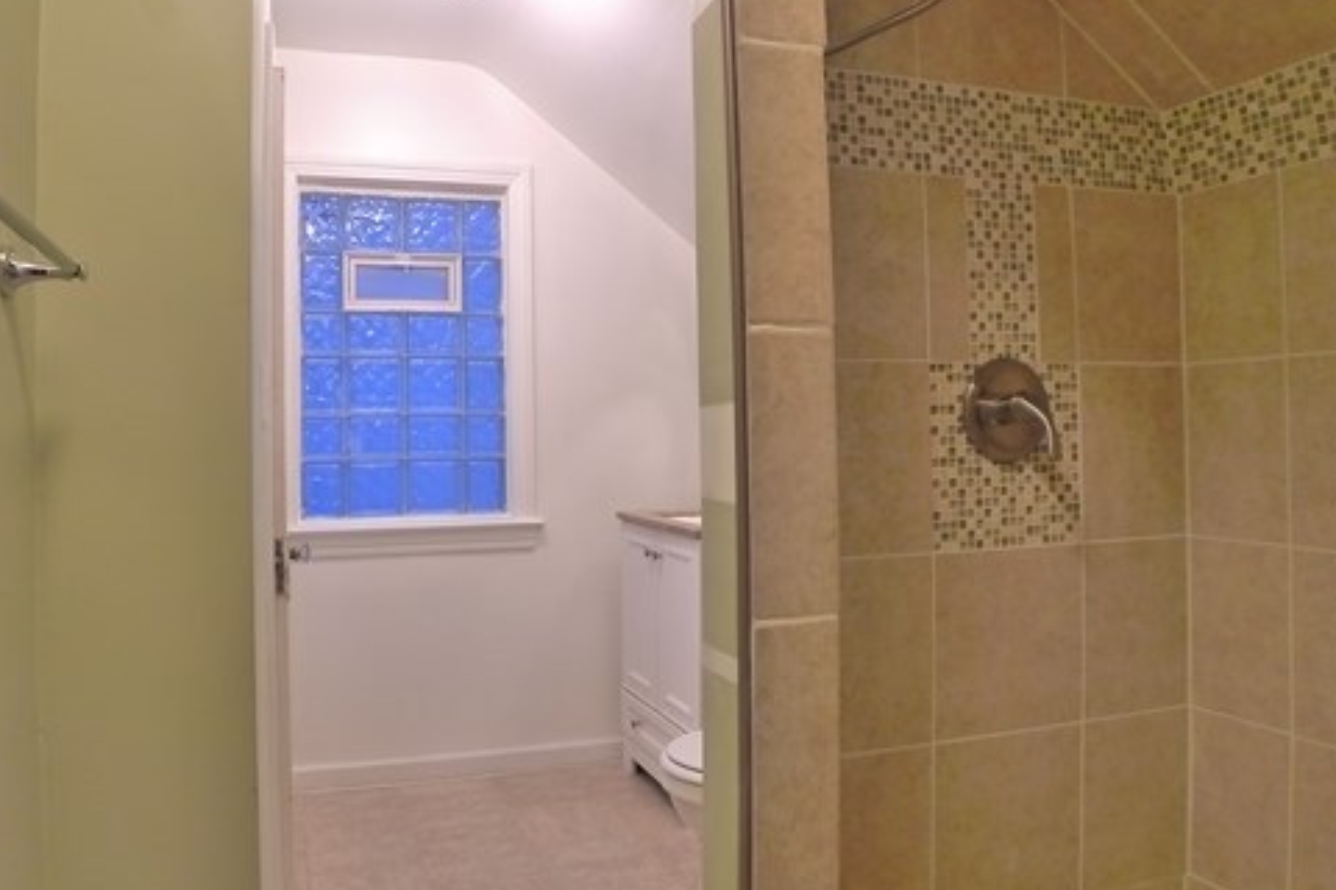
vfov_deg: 53.1
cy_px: 424
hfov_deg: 73.1
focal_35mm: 24
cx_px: 551
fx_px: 891
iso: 400
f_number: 2
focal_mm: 3.9
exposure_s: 1/10
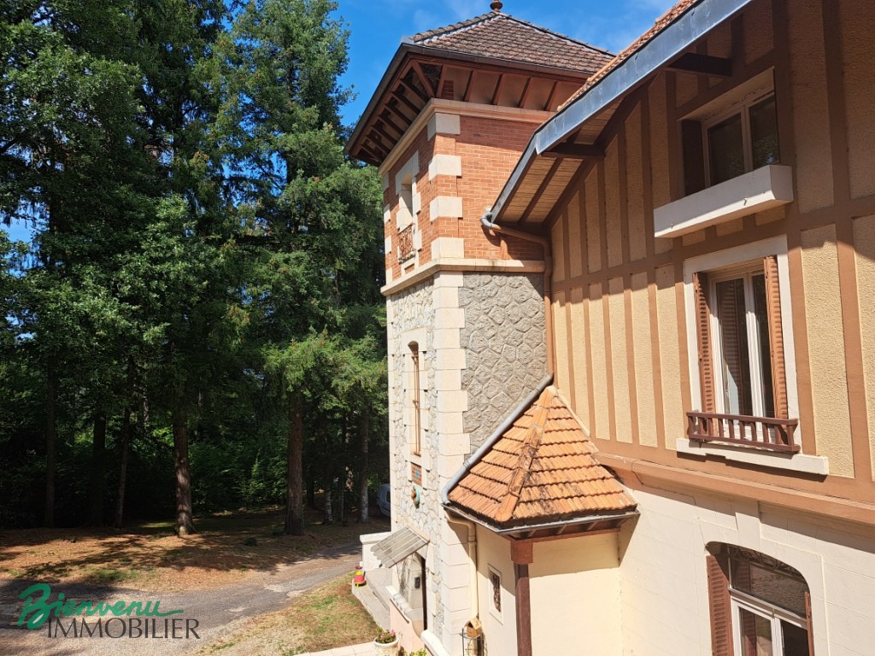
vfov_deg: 56.8
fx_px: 607
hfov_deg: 71.6
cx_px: 438
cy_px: 328
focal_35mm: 24
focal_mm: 5.23
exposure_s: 1/1094
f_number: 1.8
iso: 50
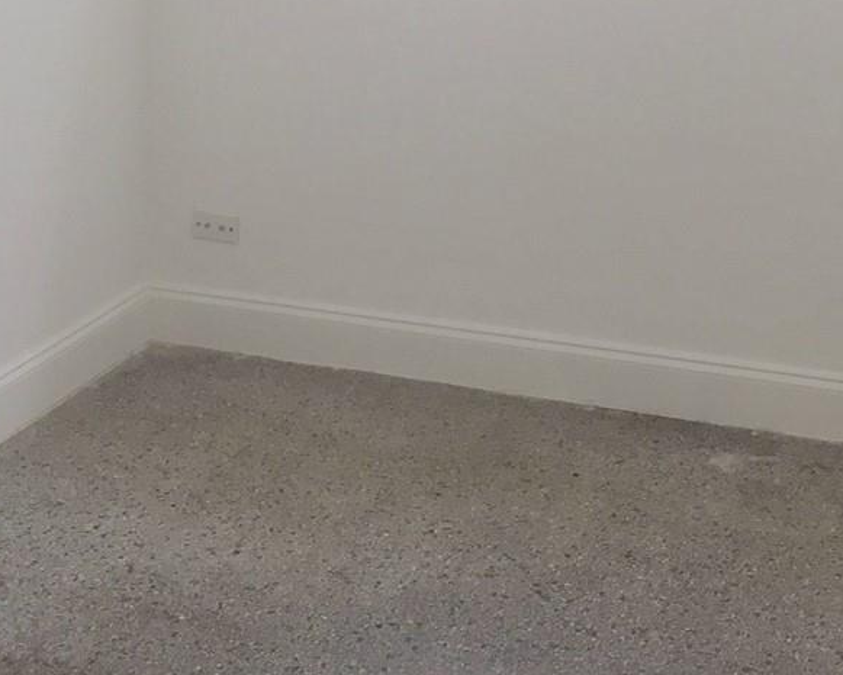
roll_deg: -2.0
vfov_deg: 18.5
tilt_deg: -4.8
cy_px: -161
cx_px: 425
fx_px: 1946
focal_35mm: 78
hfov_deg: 24.4
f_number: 2.2
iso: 32
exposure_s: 1/40
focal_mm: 4.15
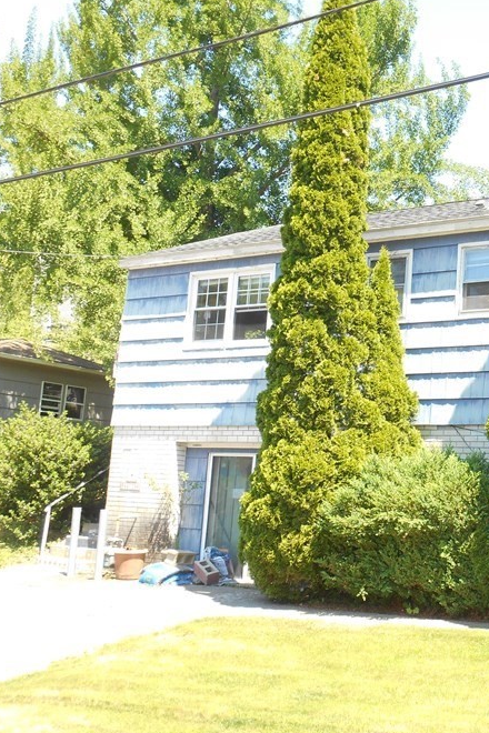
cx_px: 486
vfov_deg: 39.6
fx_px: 1019
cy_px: 359
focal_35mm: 50
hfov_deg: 25.7
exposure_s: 1/125
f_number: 3.6
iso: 80
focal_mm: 5.5
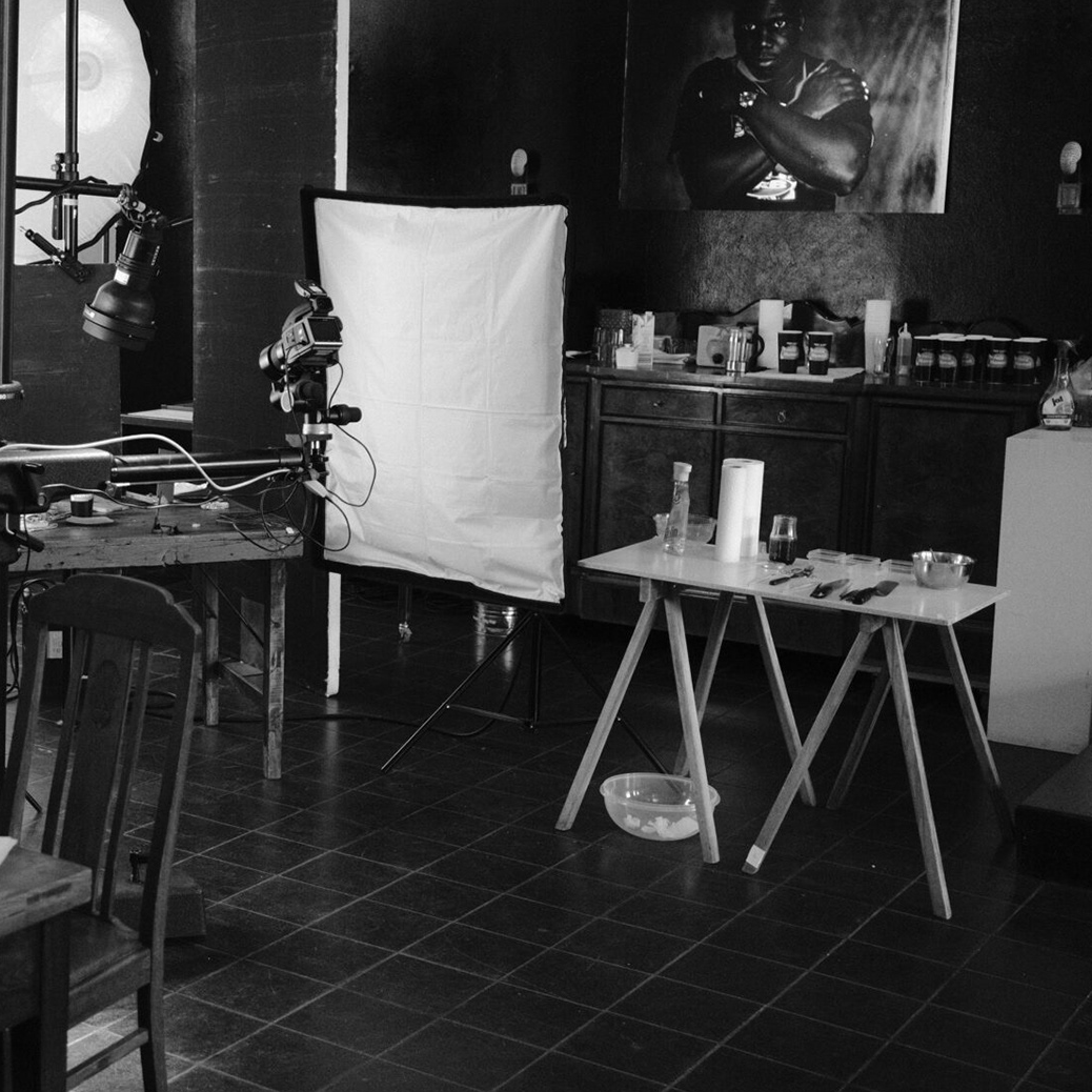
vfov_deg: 31.1
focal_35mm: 55
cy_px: 484
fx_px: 1963
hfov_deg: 29.8
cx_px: 104
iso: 1600
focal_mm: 23
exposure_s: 1/200
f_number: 2
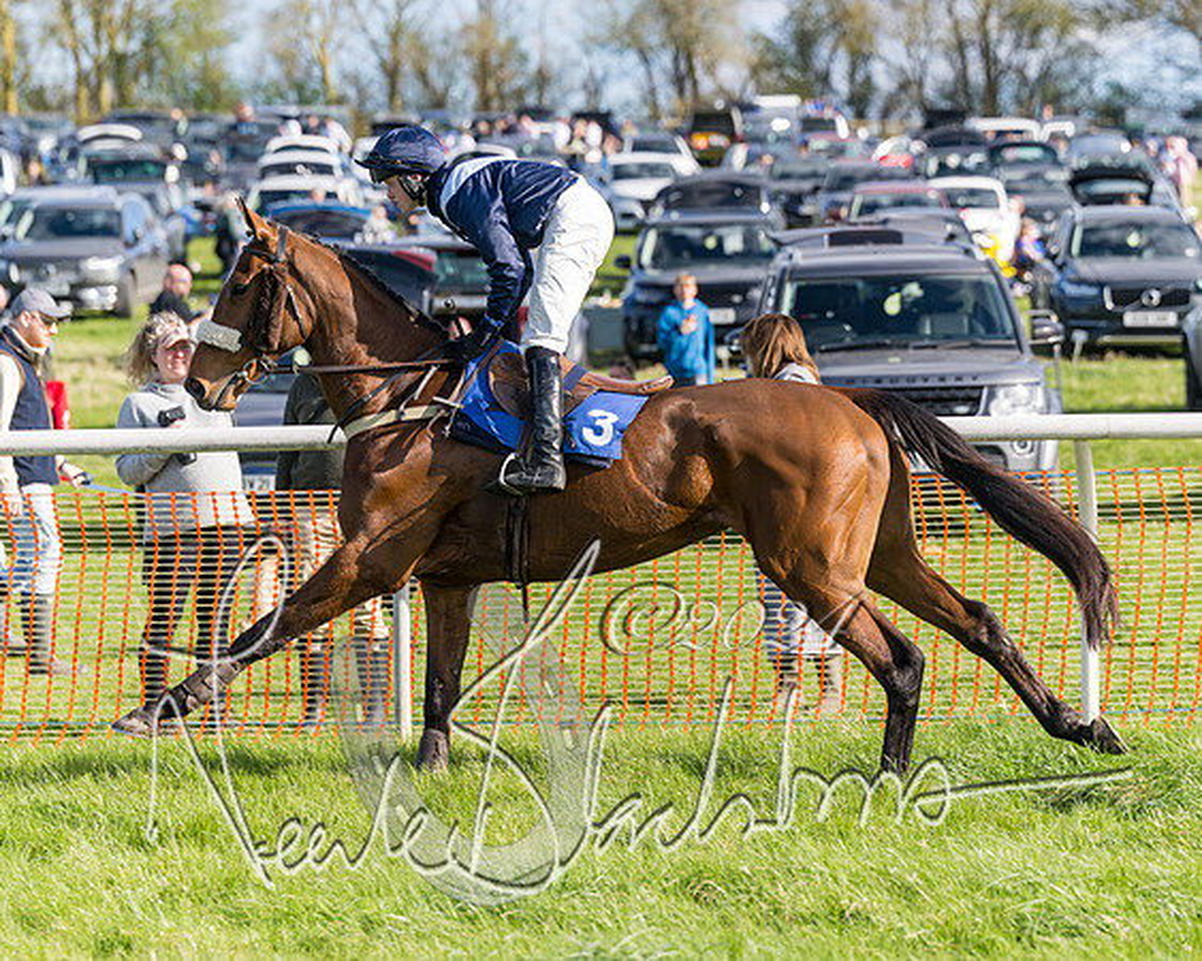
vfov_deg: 8.5
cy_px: 413
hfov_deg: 10.6
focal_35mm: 181
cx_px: 636
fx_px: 6454
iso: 400
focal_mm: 120
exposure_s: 1/2500
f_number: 3.5
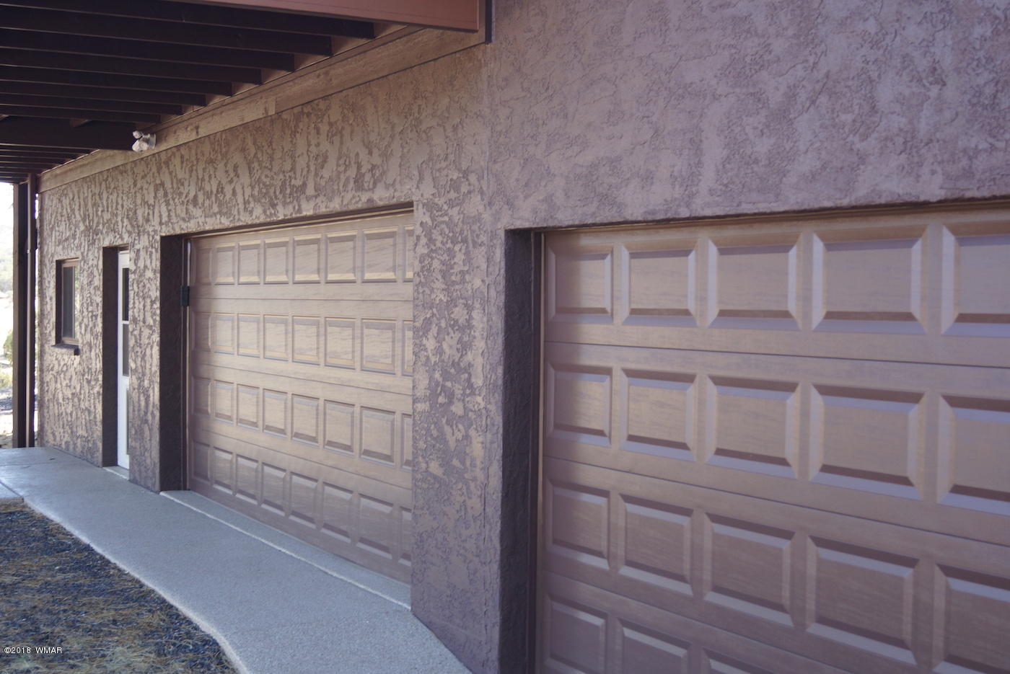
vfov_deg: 29.9
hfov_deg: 43.6
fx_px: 1263
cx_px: 505
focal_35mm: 45
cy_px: 337
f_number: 4.5
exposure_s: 1/60
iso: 160
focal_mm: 30
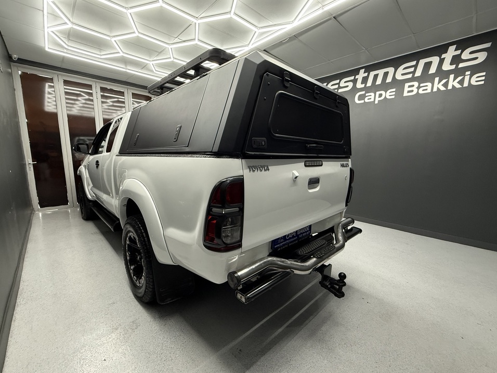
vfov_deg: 81.7
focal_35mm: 15
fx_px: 215
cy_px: 191
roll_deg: -0.9
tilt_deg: -9.6
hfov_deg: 98.1
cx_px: 241
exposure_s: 1/100
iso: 320
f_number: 2.2
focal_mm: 2.22
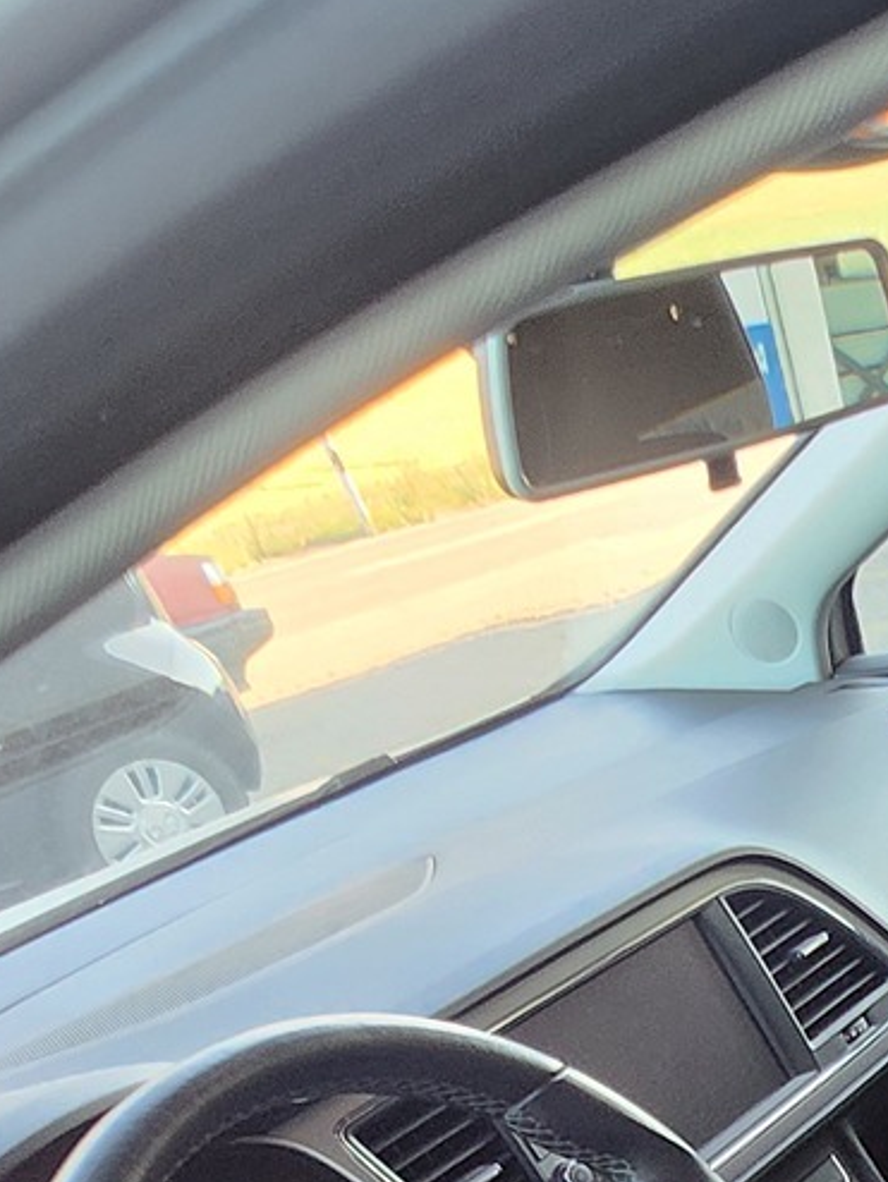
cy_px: 1407
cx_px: 1163
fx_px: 1811
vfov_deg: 30.8
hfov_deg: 24.1
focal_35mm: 53
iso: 160
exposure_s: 1/50
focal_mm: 1.74
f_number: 2.2
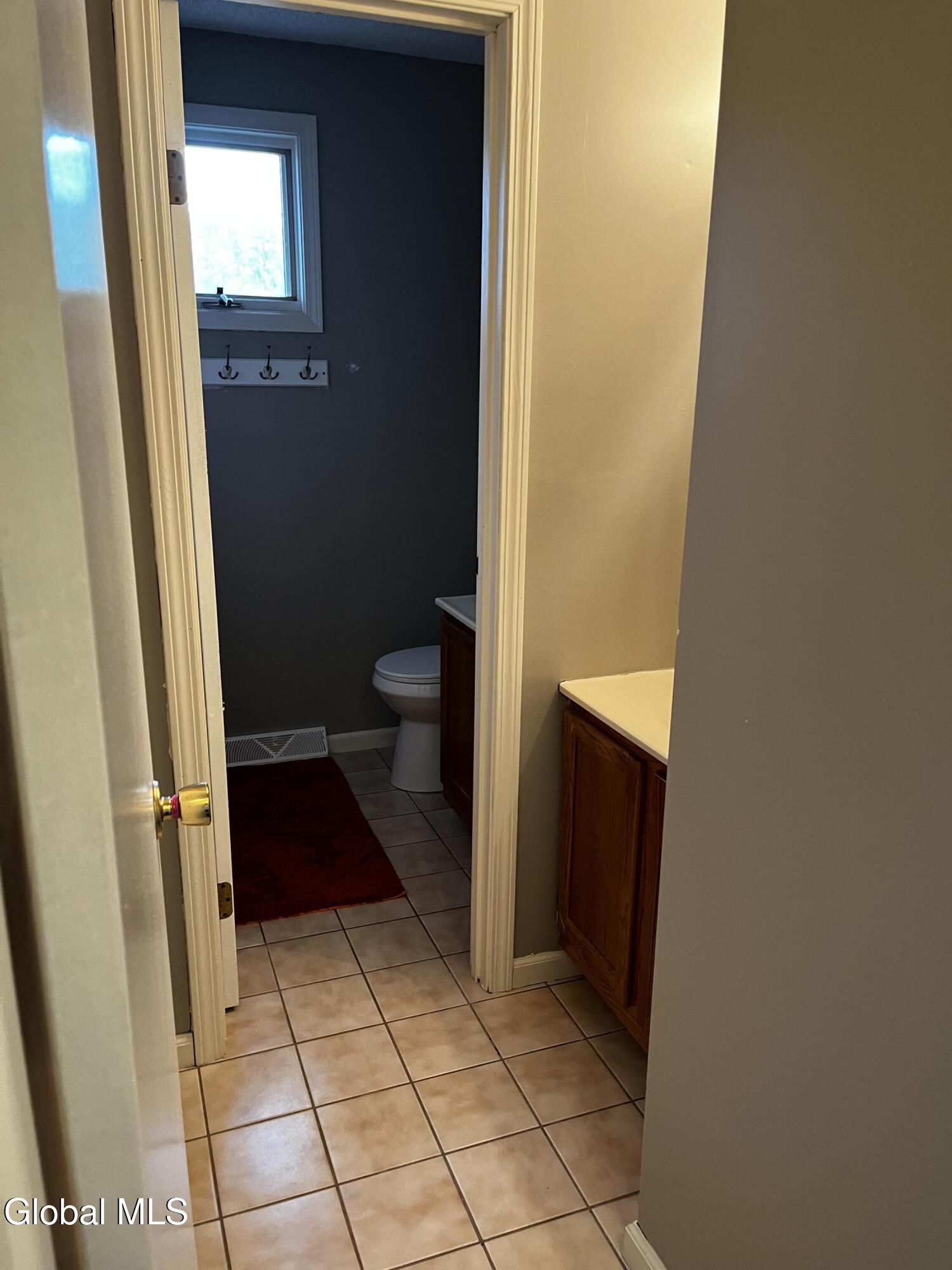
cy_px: 635
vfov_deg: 67.3
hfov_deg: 53.1
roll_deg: -1.8
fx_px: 953
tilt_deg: -15.1
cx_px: 476
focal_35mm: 26
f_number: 1.6
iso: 200
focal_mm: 5.1
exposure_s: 1/60
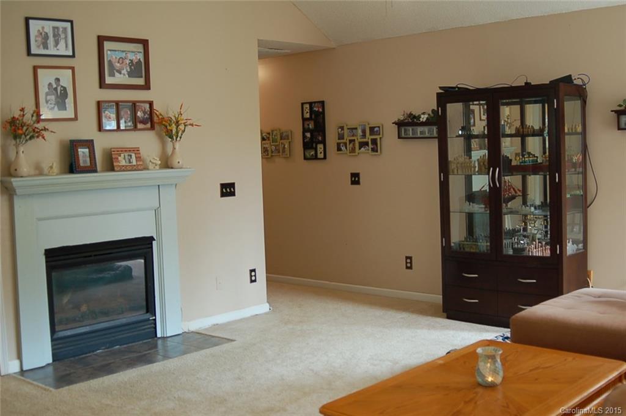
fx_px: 729
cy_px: 208
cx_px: 313
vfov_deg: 31.8
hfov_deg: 46.5
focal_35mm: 42
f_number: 3.3
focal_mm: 28
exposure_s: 1/30
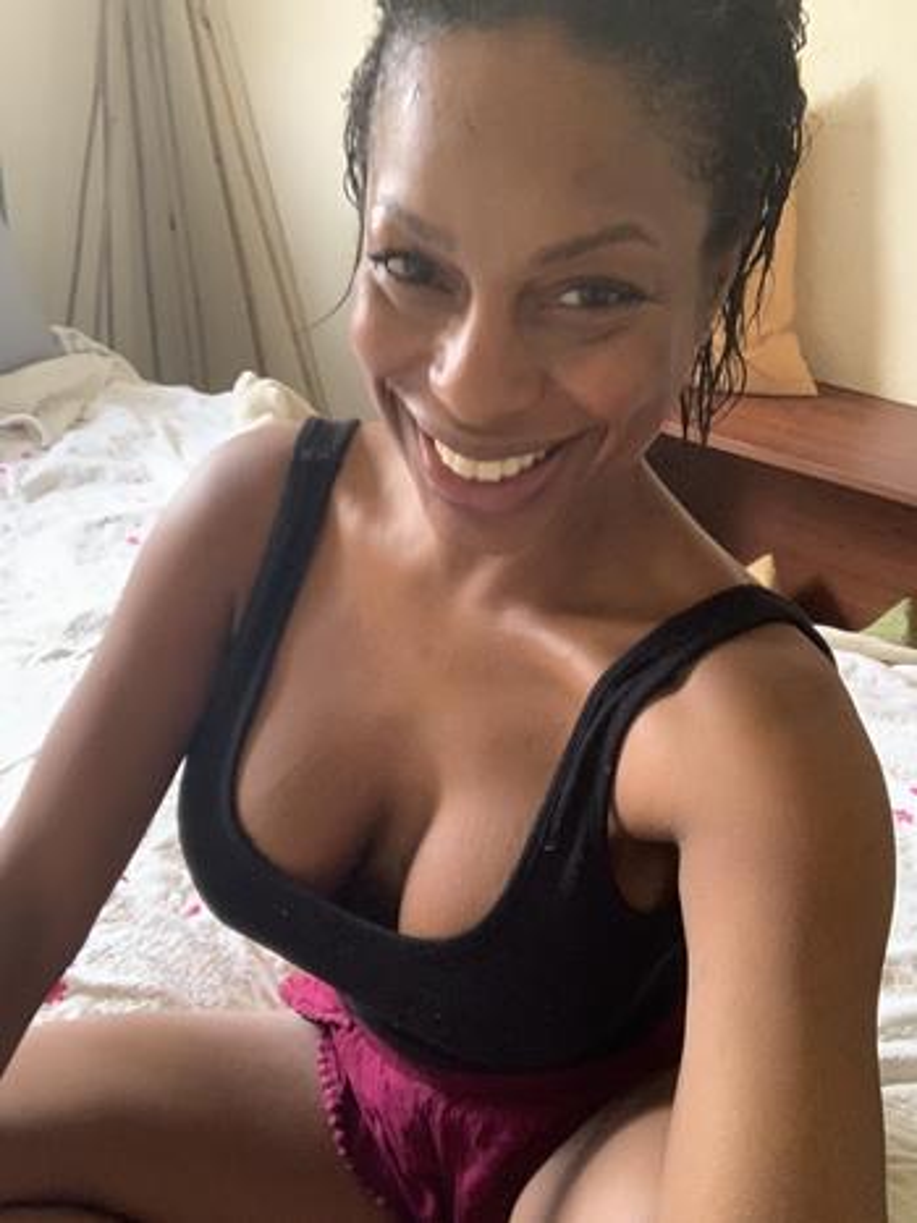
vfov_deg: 56.8
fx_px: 1131
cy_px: 612
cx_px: 458
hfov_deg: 44.1
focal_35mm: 32
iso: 400
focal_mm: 2.87
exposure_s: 1/30
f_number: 2.2
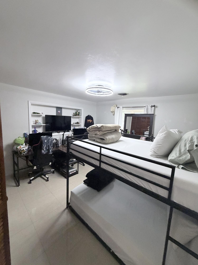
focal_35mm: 14
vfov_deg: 102.1
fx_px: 107
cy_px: 132
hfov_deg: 85.7
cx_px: 99
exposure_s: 1/60
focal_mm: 2.22
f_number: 2.2
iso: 400
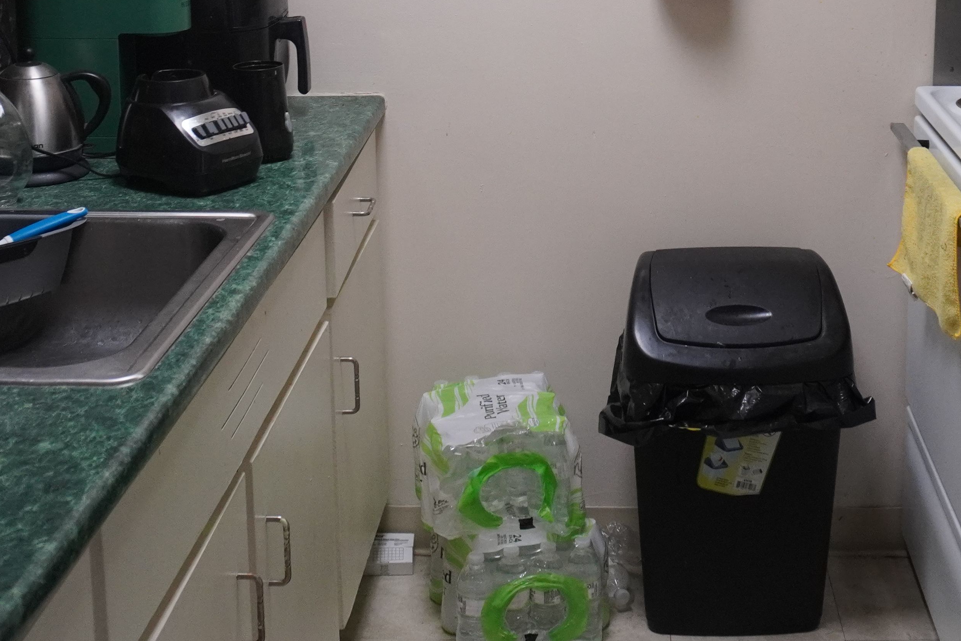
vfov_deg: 21.5
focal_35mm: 61
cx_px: 610
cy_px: 9
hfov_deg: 32.6
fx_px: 1634
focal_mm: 17
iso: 1250
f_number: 4
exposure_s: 1/160
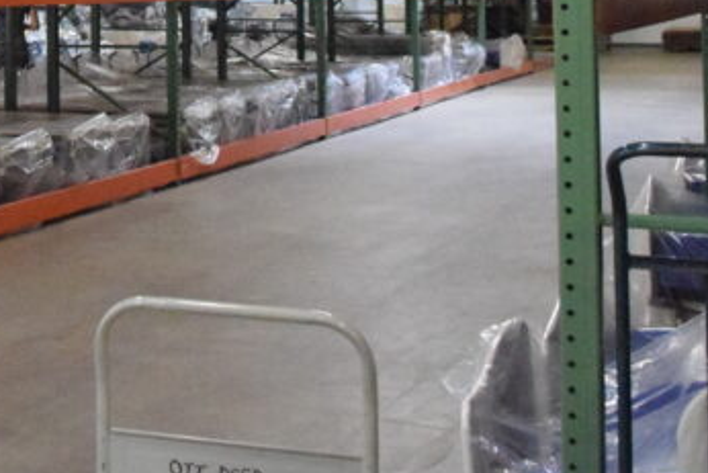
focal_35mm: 75
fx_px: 1485
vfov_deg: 17.2
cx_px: -61
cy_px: -116
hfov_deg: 25.0
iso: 12800
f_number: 2.8
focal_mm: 17
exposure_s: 1/500
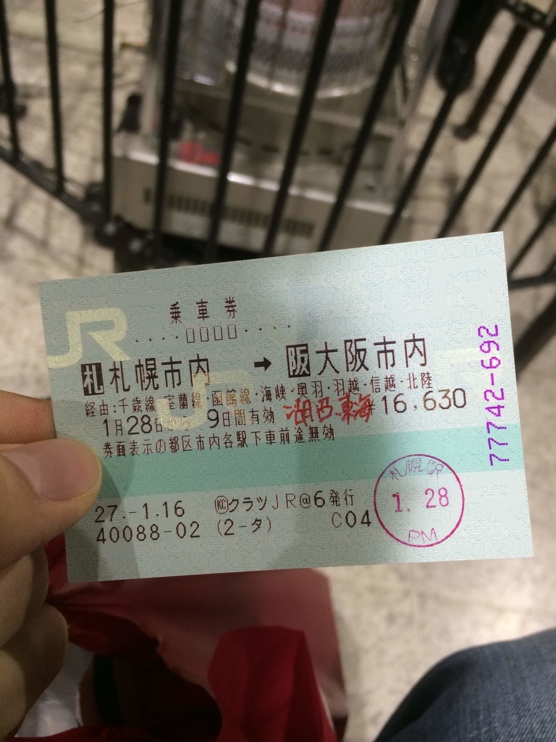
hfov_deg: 48.2
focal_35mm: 29
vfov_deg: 61.7
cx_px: 278
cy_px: 371
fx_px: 621
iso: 50
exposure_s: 1/30
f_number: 2.2
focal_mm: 4.15
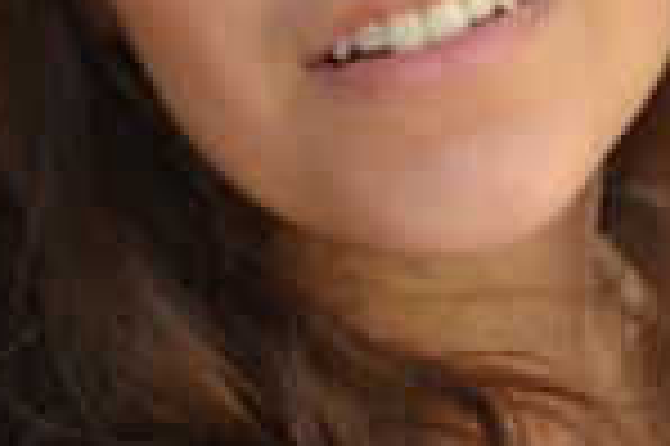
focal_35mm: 200
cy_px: -54
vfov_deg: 6.8
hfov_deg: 10.3
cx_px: 409
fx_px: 3718
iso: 360
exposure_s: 1/125
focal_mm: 44
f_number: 5.6
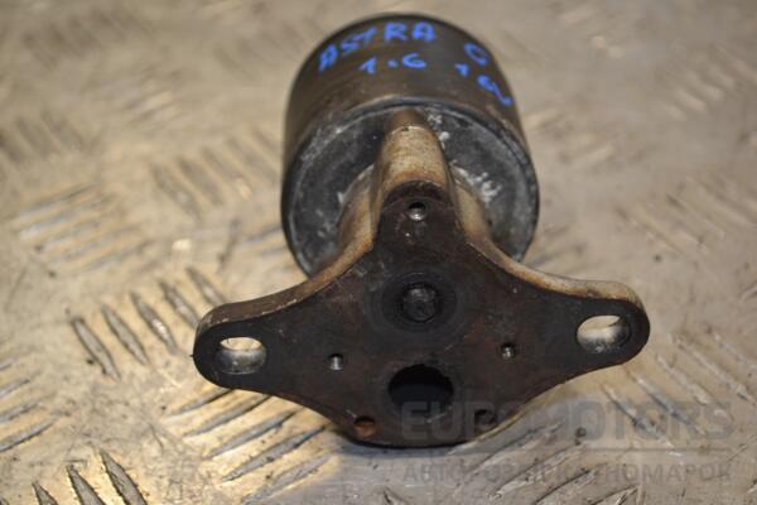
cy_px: 252
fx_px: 1388
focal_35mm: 66
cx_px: 378
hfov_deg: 30.5
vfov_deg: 20.6
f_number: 5.3
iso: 400
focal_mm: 44
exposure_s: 1/125
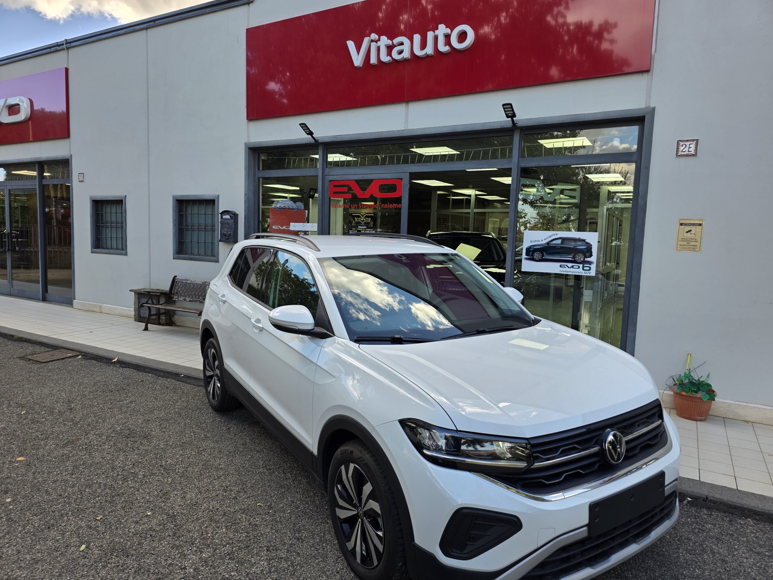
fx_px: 514
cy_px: 290
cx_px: 386
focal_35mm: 23
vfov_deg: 58.9
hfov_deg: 73.9
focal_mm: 6.3
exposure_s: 1/359
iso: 40
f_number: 1.7
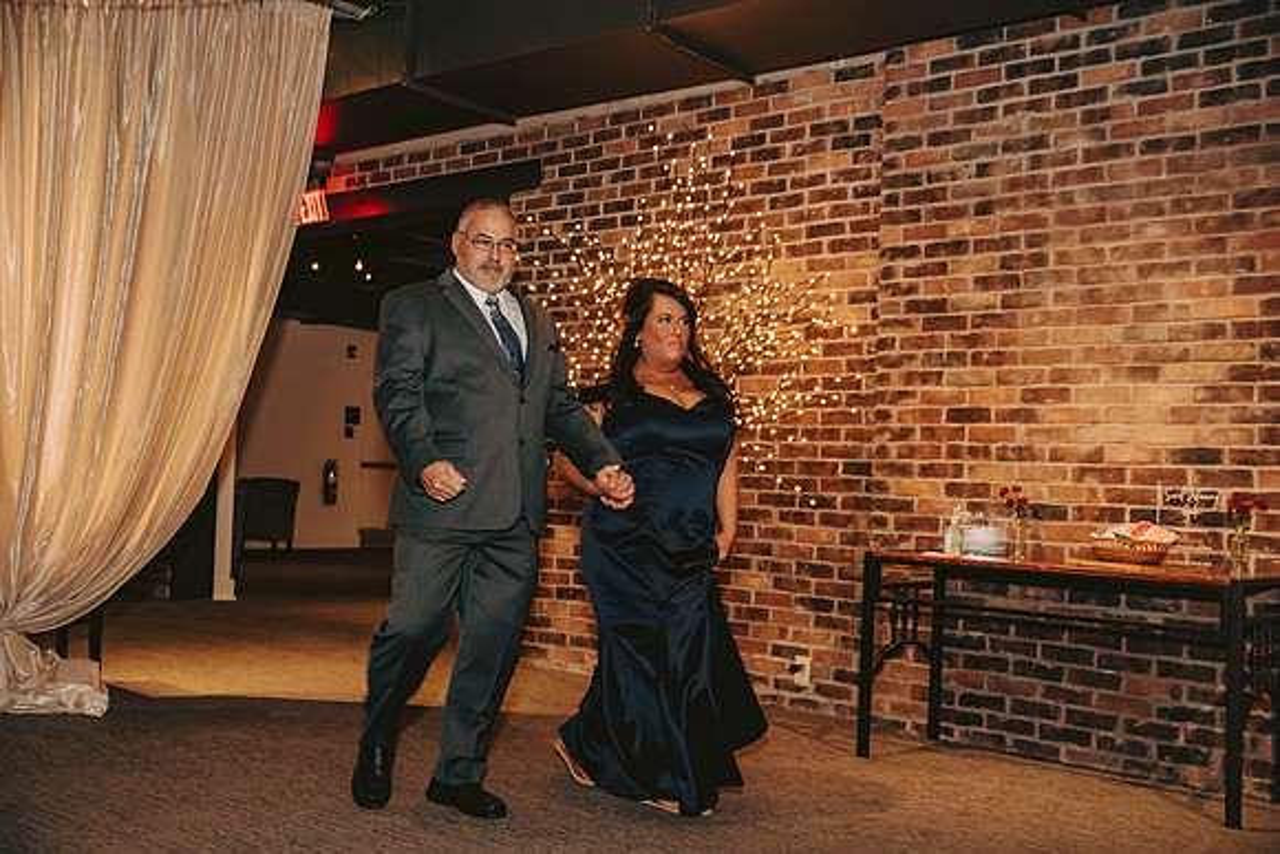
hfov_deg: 48.4
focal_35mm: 40
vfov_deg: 33.4
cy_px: 427
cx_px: 640
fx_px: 1422
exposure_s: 1/100
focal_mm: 40
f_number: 3.2
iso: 1250
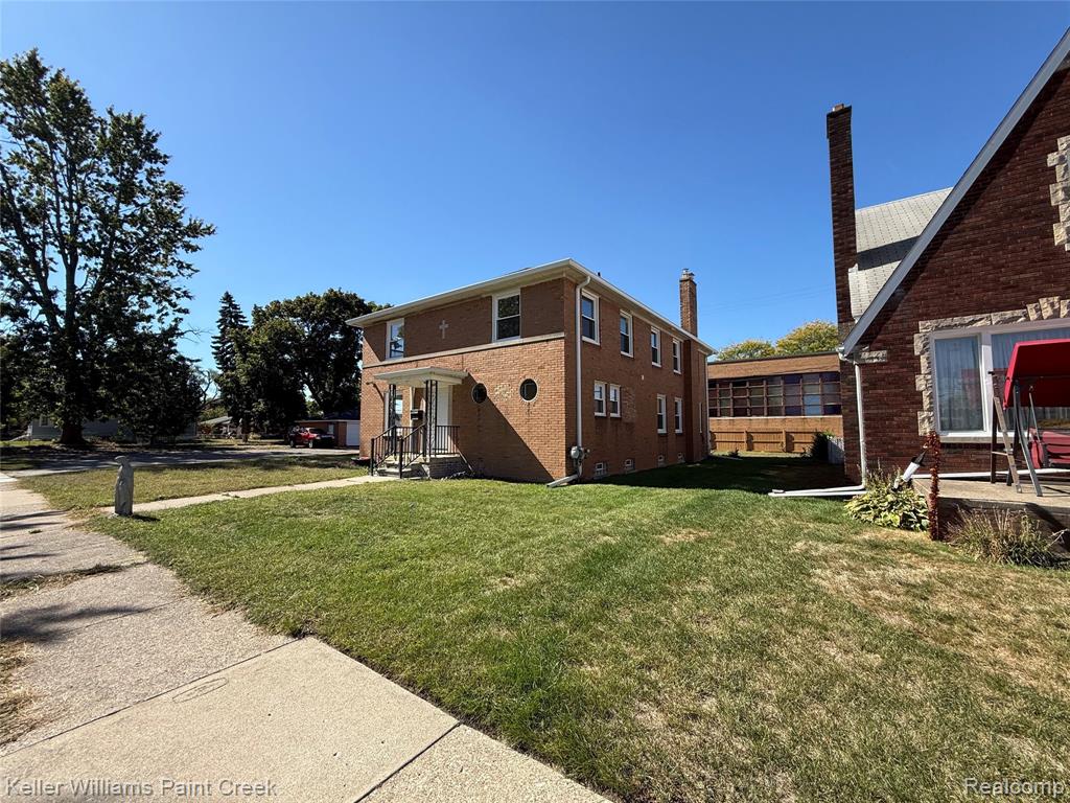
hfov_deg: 102.1
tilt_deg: +4.7
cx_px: 535
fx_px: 433
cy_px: 402
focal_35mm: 14
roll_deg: -0.2
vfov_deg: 85.7
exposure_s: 1/1087
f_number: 2.2
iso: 50
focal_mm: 2.22
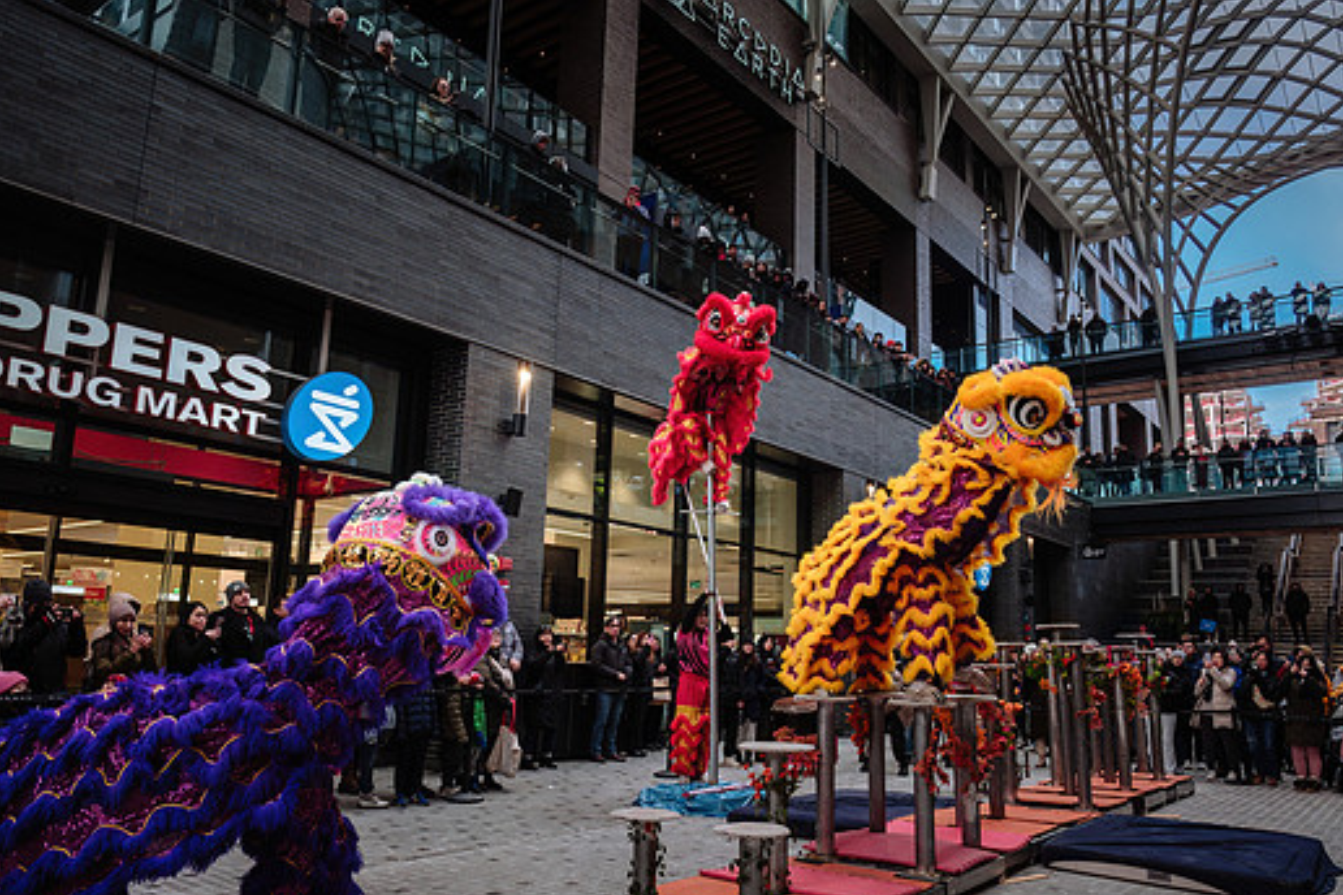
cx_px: 666
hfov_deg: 67.4
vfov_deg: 47.9
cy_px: 480
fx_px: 1007
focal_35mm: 27
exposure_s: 1/250
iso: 160
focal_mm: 16
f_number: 3.2
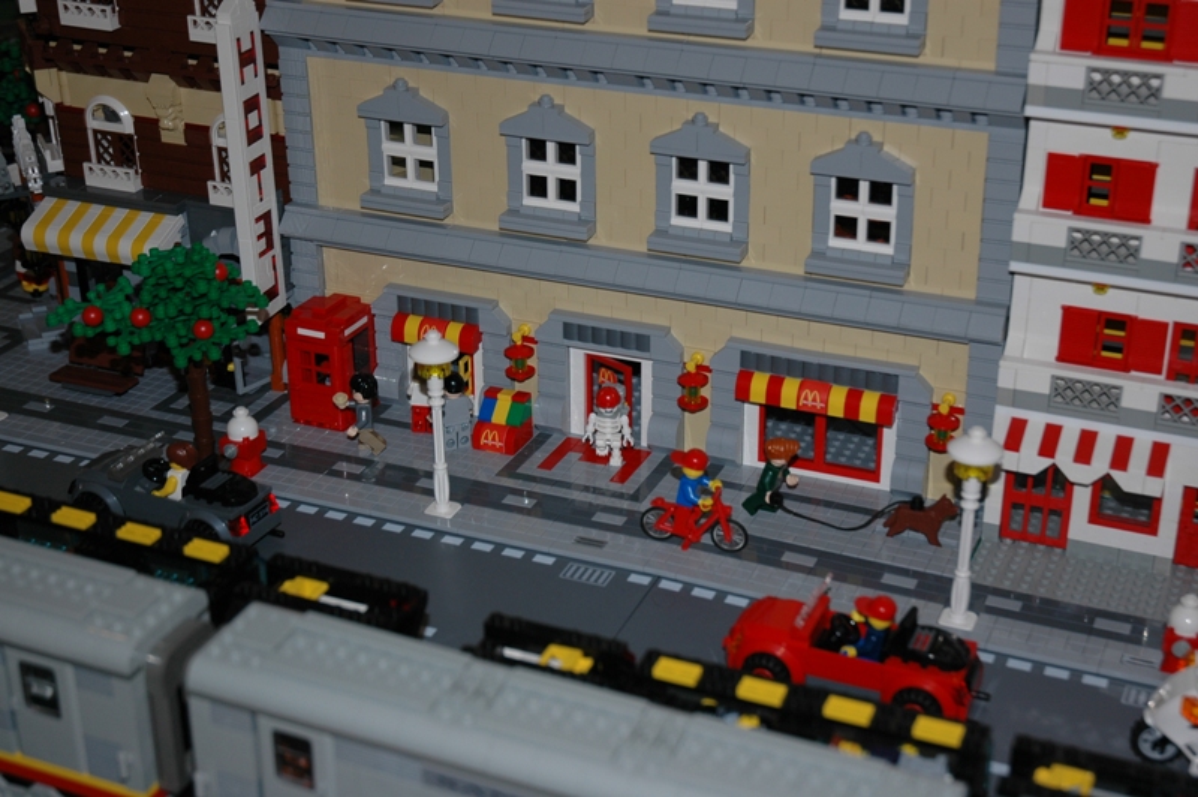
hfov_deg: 33.4
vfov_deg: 22.6
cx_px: 599
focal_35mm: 60
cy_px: 398
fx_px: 1995
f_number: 4.5
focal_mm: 40
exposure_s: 1/60
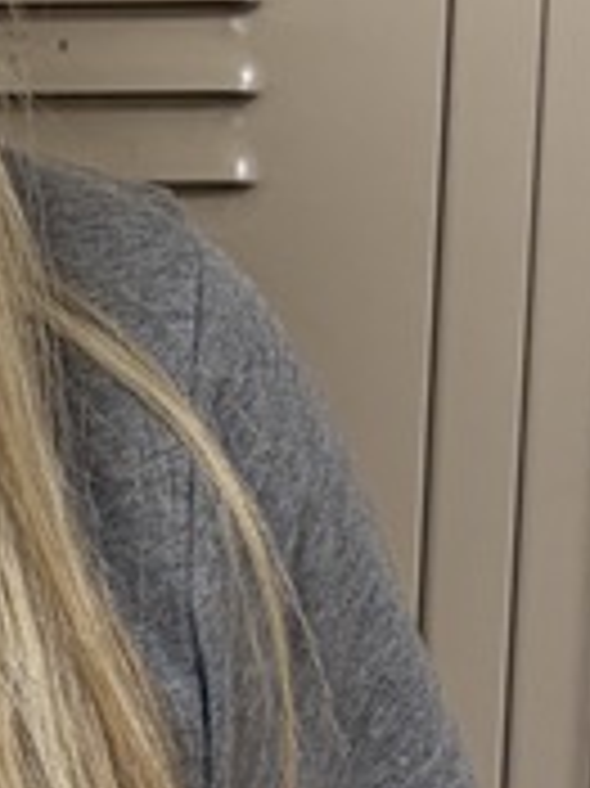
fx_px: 3458
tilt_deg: -12.8
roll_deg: -0.3
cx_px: -680
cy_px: 468
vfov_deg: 13.0
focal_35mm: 152
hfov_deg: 9.0
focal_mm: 5.96
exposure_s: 1/60
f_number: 1.6
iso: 125
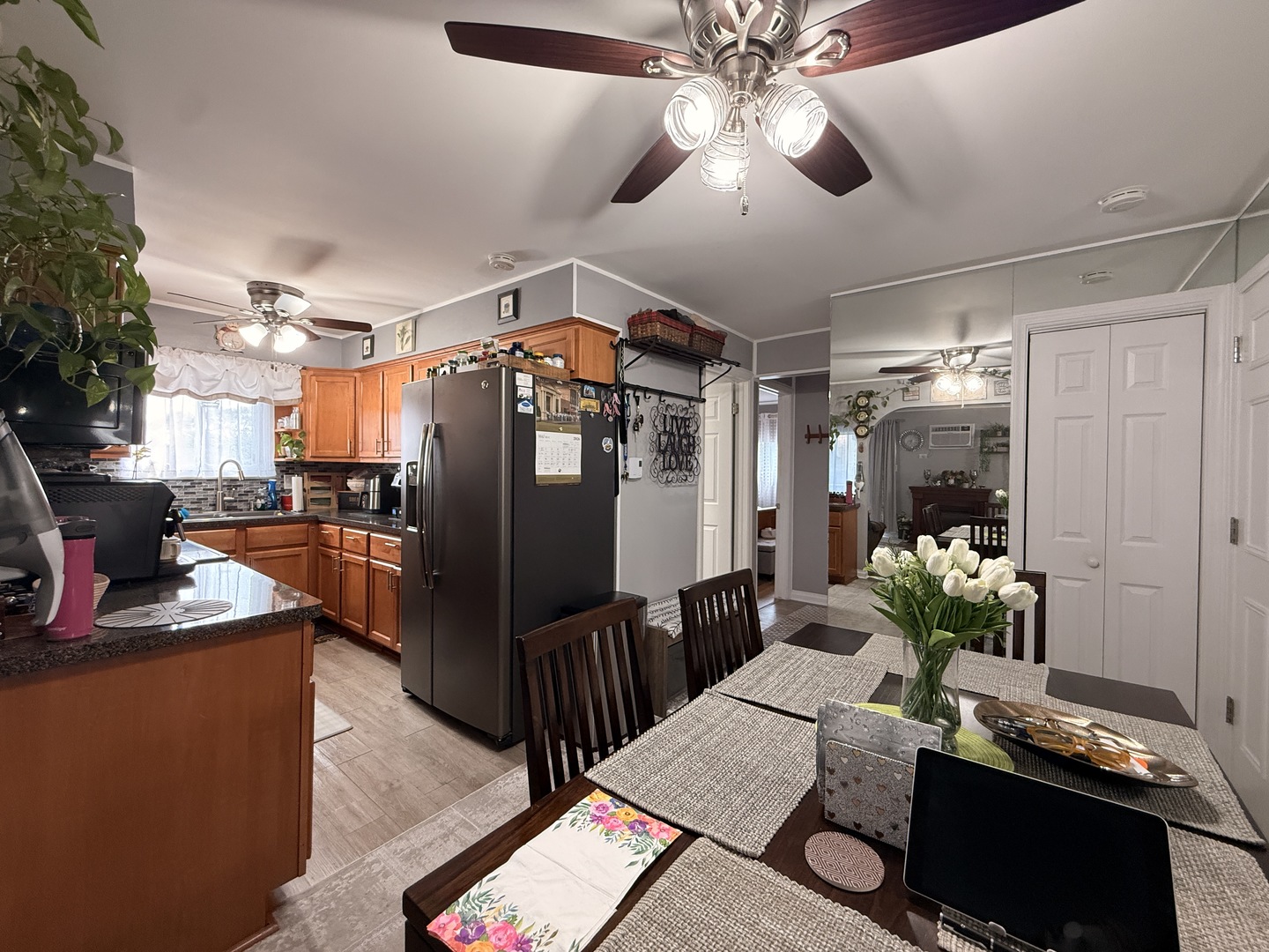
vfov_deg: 85.7
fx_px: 513
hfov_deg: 102.1
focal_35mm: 14
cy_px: 476
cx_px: 634
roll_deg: -1.3
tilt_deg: -0.9
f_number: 2.2
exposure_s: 1/120
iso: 320
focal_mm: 2.22
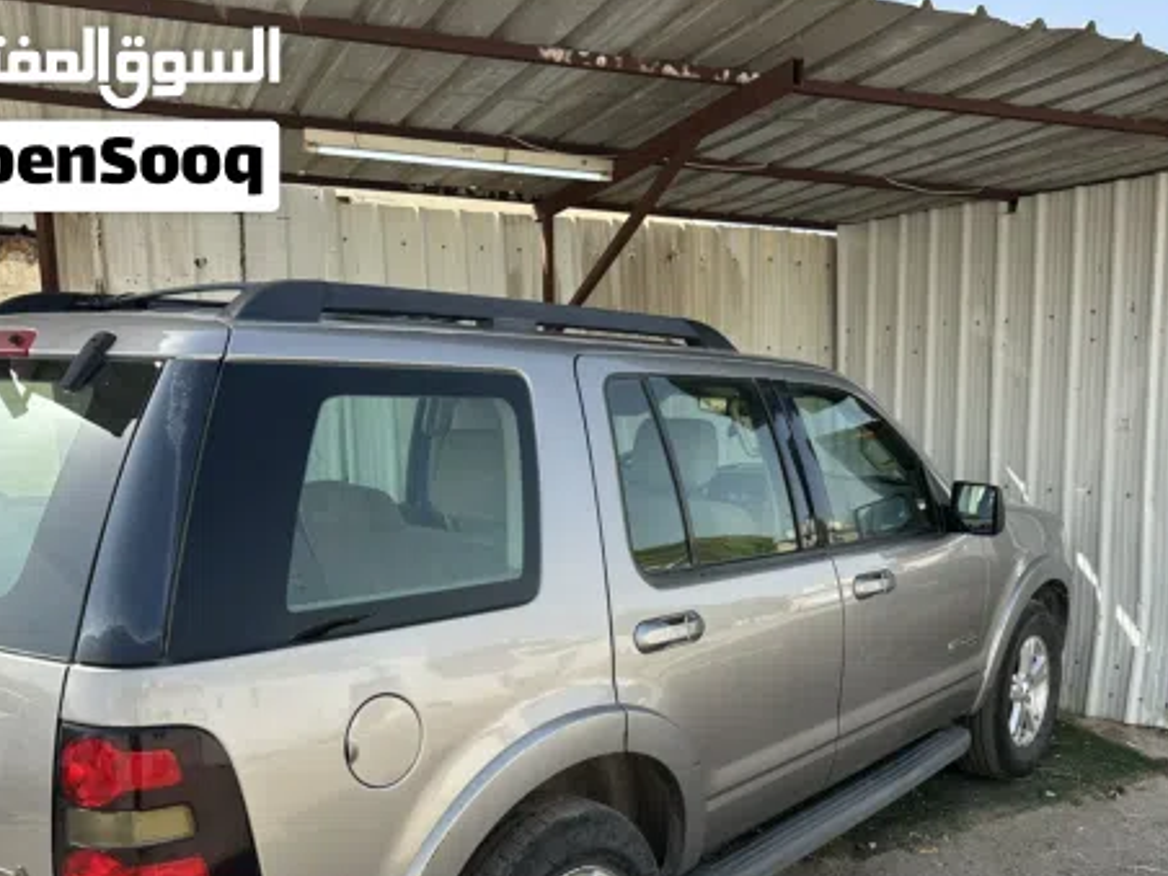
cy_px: 584
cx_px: 669
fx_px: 1147
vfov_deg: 41.3
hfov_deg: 53.8
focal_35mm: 34
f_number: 1.78
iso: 80
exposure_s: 1/1412
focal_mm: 6.86
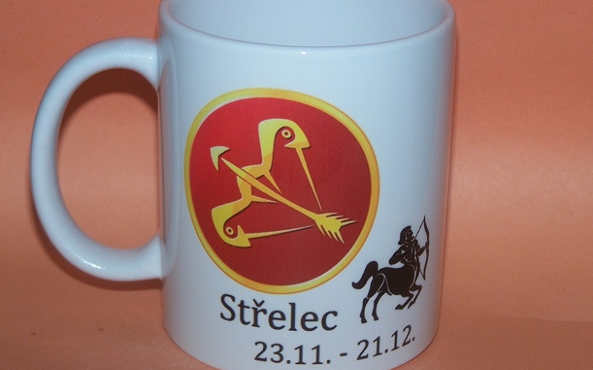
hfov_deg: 20.8
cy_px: 173
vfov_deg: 13.1
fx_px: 1616
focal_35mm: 100
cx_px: 296
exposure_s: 1/80
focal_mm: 15.6
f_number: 3.2
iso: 80
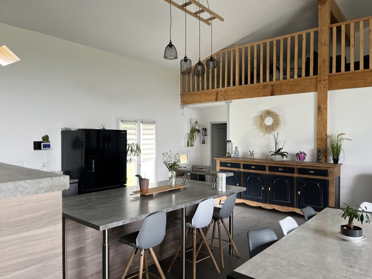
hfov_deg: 67.3
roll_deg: -0.2
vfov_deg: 53.1
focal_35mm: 26
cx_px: 186
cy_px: 140
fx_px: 279
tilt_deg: -1.6
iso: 125
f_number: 1.6
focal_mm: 5.1
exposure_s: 1/110
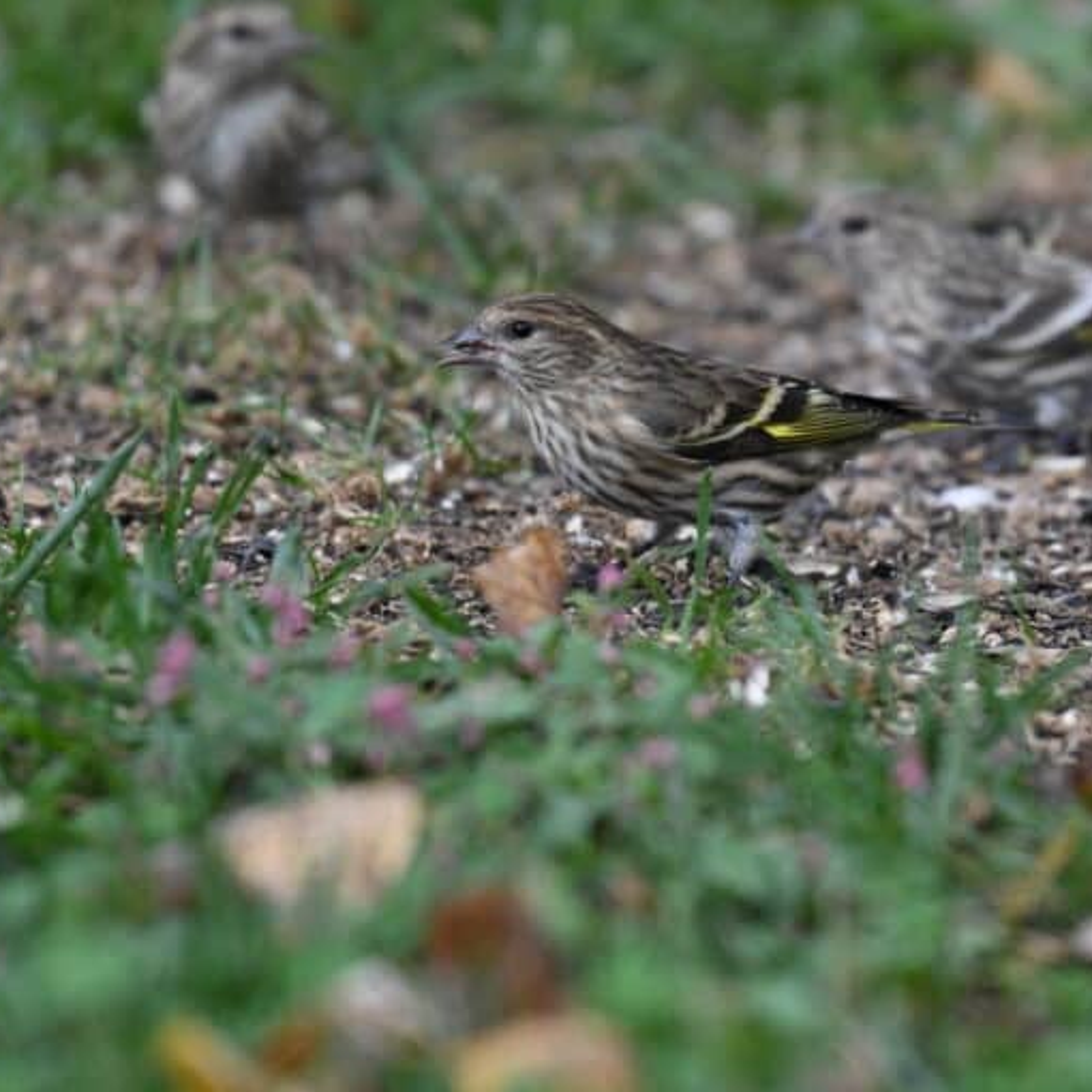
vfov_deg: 1.8
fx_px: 34263
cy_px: 546
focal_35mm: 960
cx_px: 760
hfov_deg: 1.8
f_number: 5.6
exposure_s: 1/800
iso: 1800
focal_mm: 500
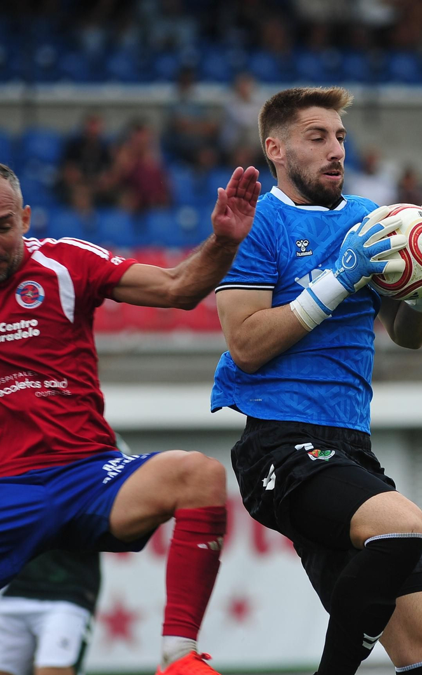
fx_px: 8468
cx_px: 396
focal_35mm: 460
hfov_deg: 2.9
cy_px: 338
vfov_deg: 4.6
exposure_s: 1/1000
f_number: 4.5
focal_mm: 300
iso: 500
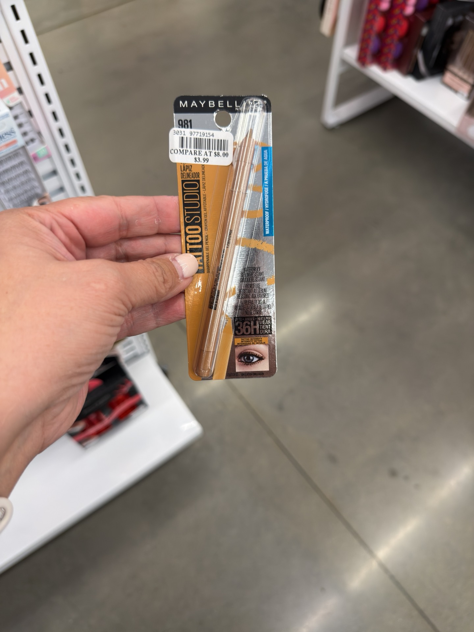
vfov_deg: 71.6
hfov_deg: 56.8
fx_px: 438
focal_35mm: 24
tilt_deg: -59.5
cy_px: 316
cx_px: 237
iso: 100
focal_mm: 6.76
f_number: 1.78
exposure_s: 1/60
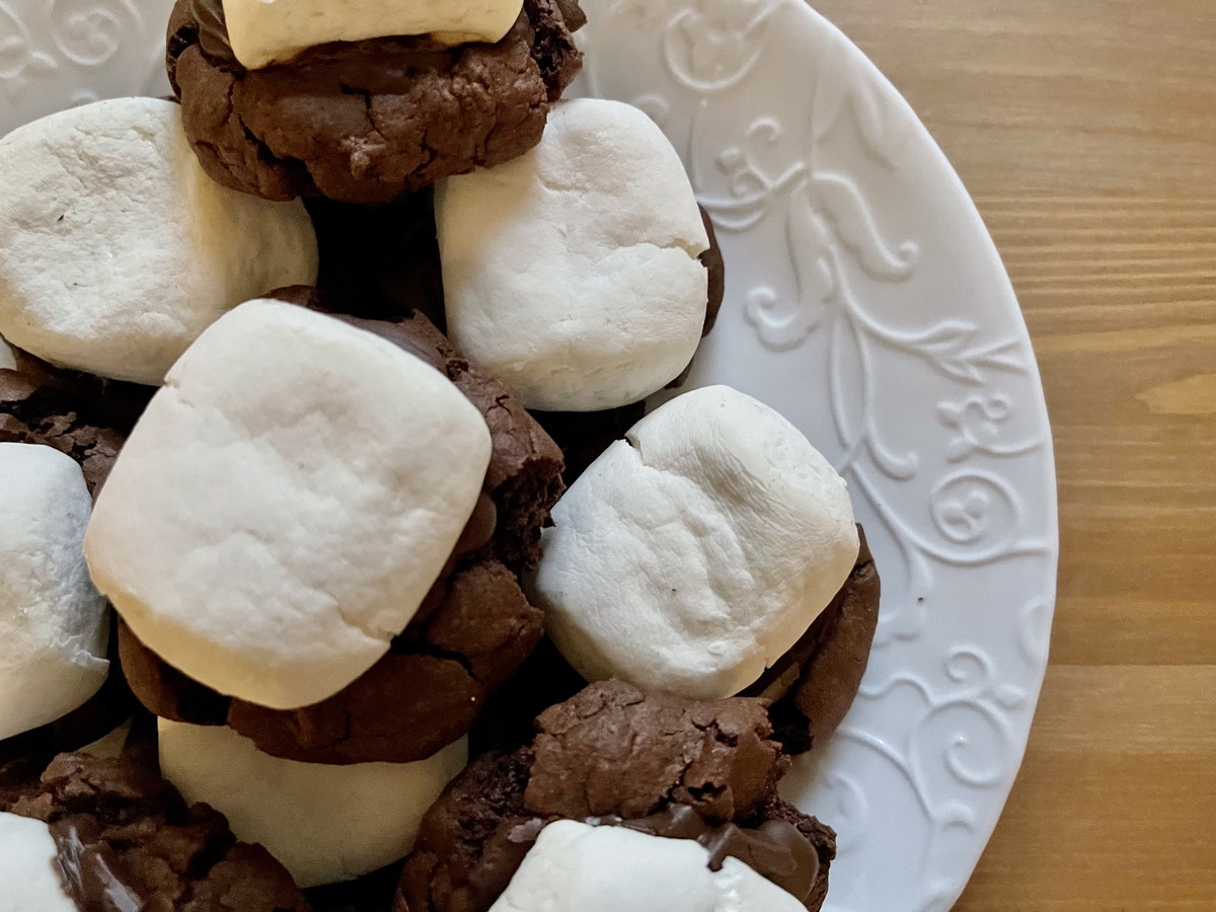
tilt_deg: -84.9
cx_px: 608
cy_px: 456
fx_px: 878
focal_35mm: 25
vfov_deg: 54.9
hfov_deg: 69.4
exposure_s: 1/30
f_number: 1.6
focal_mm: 5.1
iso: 800
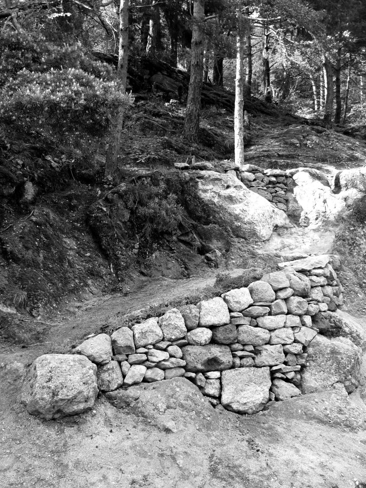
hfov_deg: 38.7
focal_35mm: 37
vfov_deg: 50.1
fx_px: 522
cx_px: 179
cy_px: 248
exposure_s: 1/160
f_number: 2.8
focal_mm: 6
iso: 100
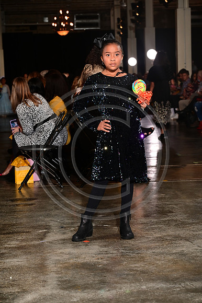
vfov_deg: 22.2
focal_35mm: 92
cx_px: 101
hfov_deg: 14.8
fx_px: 775
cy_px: 152
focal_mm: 92
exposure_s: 1/125
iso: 1000
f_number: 6.3
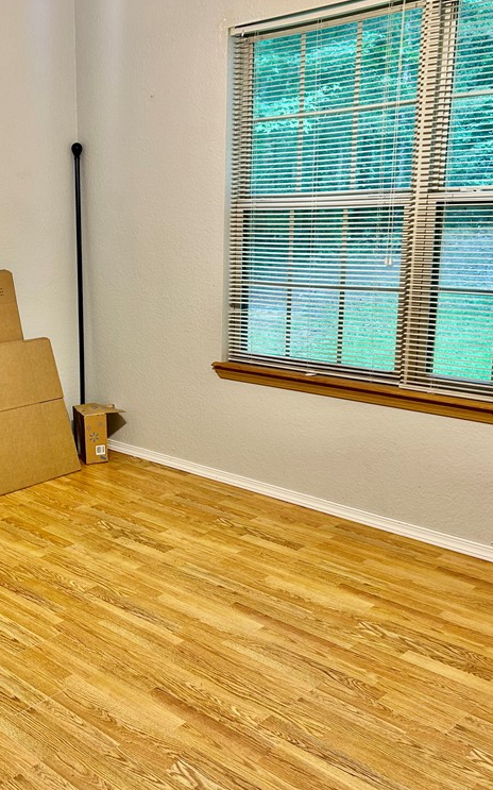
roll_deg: +0.8
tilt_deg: -12.7
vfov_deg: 51.6
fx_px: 817
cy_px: 396
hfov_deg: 32.7
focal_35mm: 38
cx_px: 104
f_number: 1.5
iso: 100
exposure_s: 1/60
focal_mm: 5.7
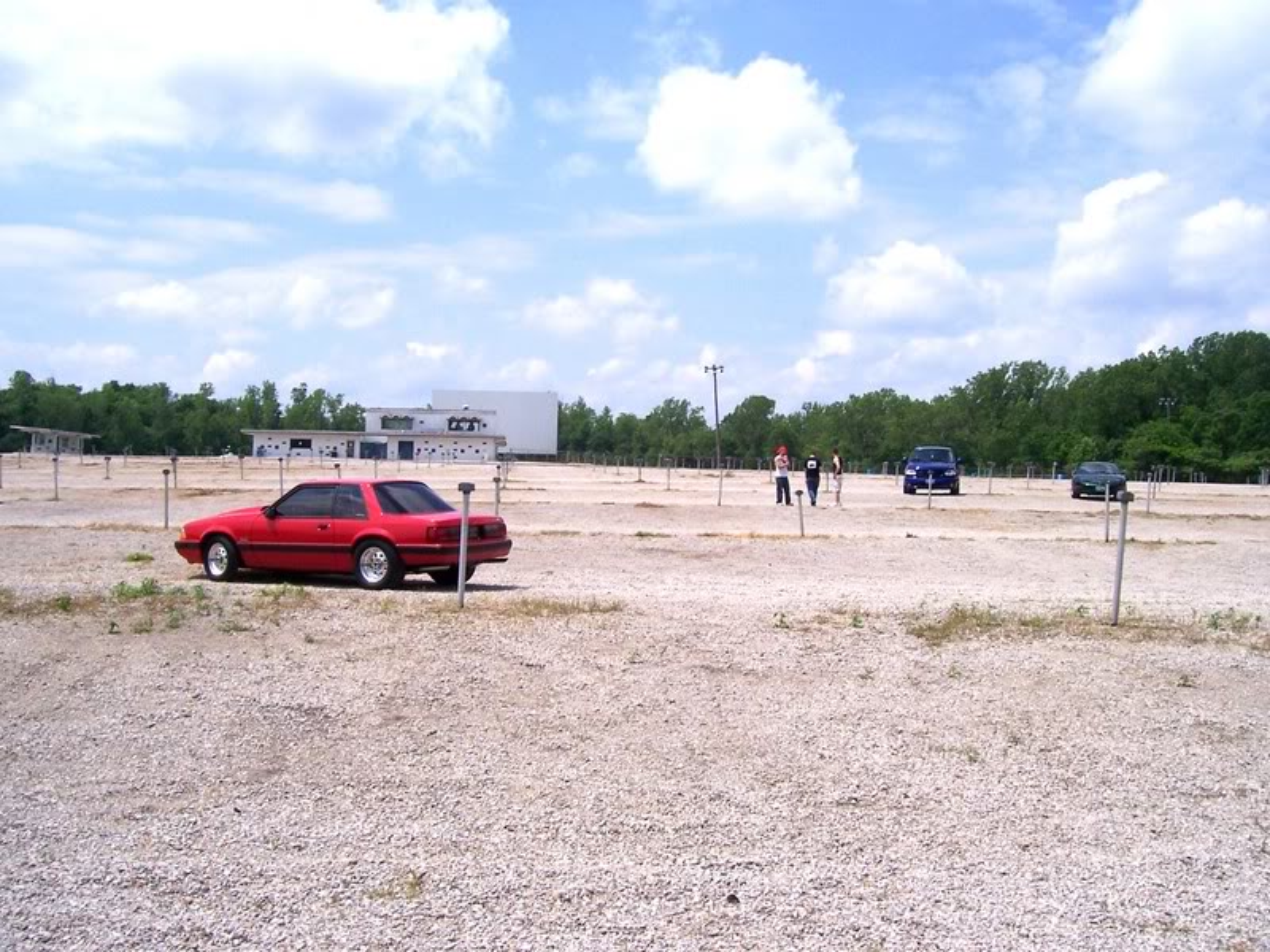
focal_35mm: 34
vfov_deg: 41.8
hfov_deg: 54.0
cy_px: 476
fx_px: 1247
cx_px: 635
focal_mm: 5.6
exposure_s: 1/1000
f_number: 5.6
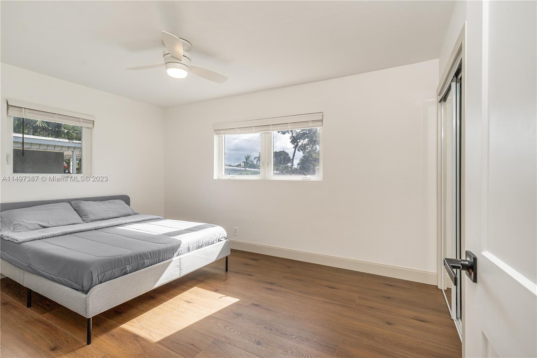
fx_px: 254
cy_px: 179
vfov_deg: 70.4
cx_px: 268
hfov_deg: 93.3
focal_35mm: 17
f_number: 8
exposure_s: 1/125
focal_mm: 17
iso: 200
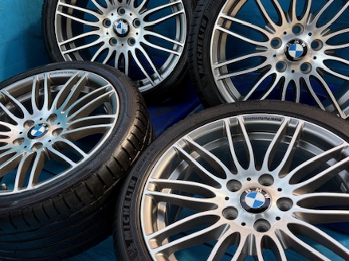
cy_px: 127
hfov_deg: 49.0
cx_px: 170
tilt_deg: -25.7
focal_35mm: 38
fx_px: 383
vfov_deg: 37.7
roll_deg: +3.5
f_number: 1.6
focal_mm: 5.96
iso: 50
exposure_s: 1/331
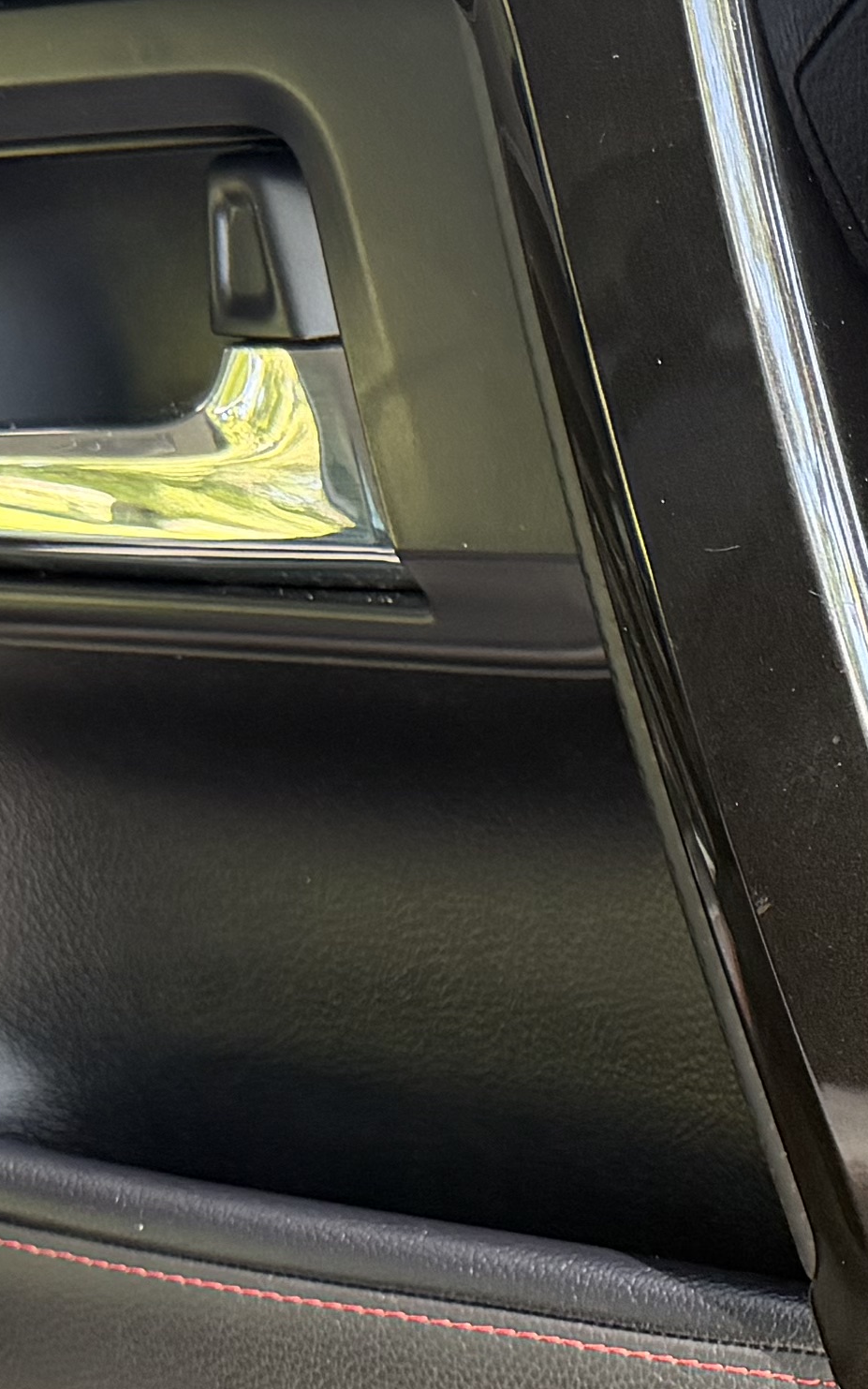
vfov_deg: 20.8
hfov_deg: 12.5
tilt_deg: -18.6
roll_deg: +2.6
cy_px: 1240
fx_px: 3709
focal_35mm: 98
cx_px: 1409
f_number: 1.78
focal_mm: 6.76
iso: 200
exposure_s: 1/88
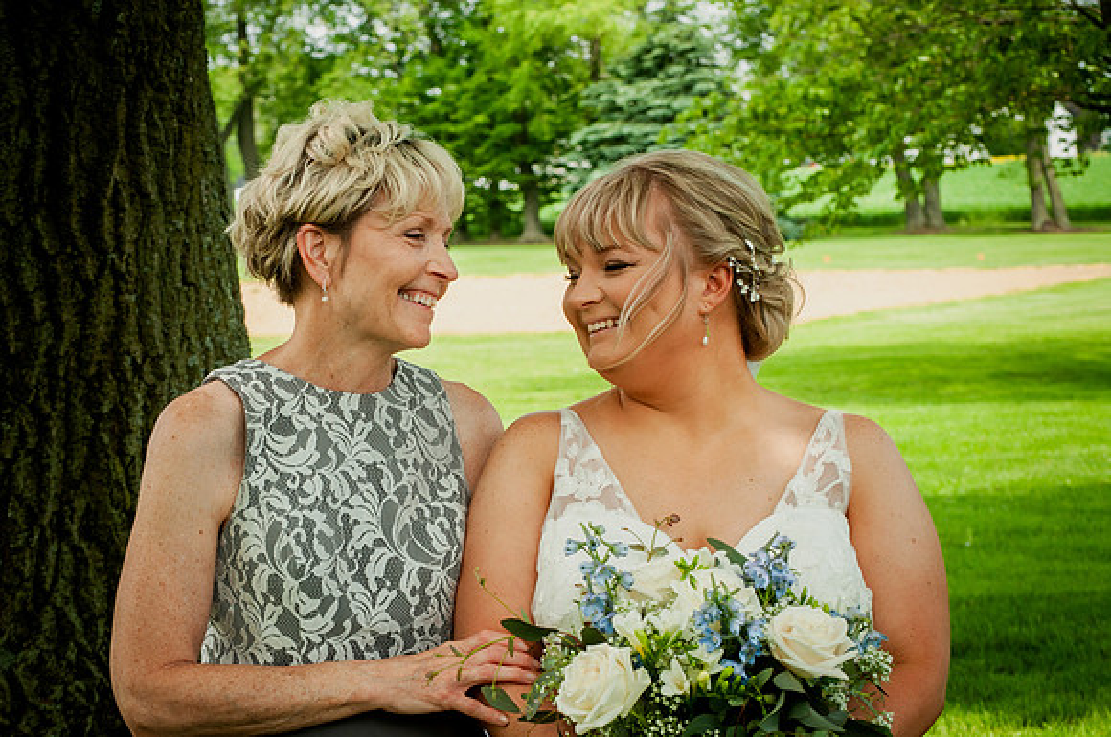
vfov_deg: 14.7
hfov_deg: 21.9
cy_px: 368
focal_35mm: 93
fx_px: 2866
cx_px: 556
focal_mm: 62
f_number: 9
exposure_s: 1/320
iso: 200
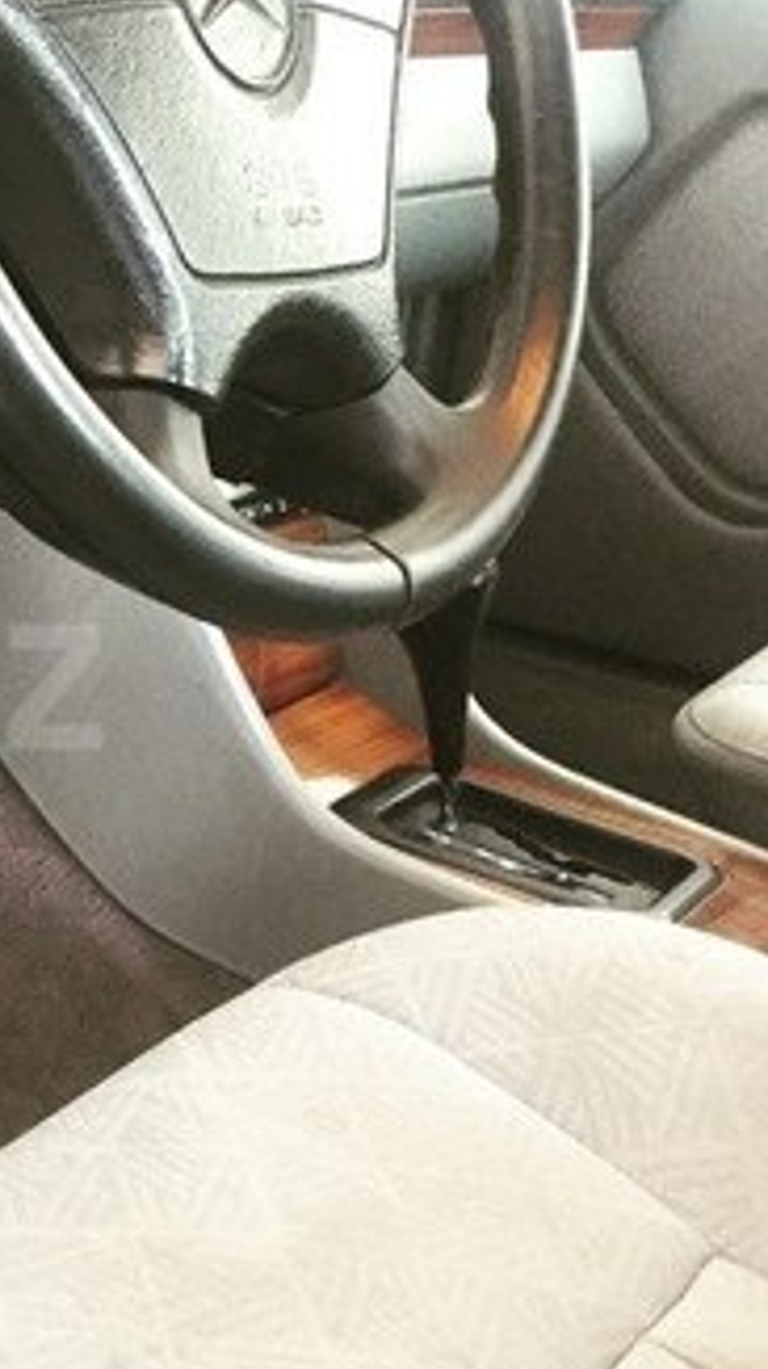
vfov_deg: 32.8
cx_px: -327
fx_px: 2321
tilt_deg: -20.6
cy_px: 689
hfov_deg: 17.2
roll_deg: -3.8
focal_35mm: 64
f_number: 2.2
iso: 250
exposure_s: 1/20
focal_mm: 4.15
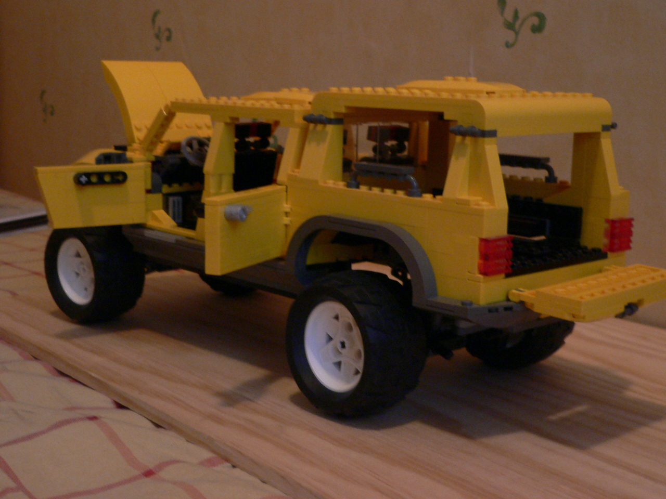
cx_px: 333
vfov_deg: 27.0
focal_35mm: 54
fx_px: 1039
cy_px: 250
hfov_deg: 35.5
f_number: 2.8
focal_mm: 8.9
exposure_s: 1/4
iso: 200
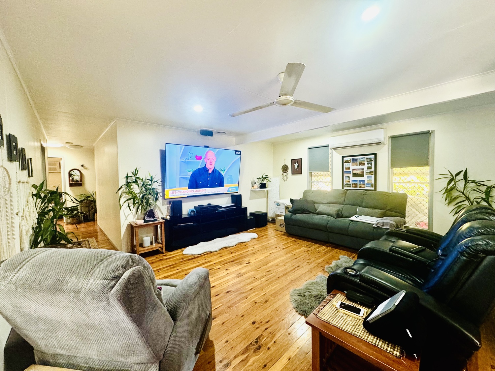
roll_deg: +1.4
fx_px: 200
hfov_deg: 102.1
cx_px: 248
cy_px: 186
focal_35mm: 14
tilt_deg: -2.1
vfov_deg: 85.7
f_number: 2.2
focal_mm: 2.22
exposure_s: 1/50
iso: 250
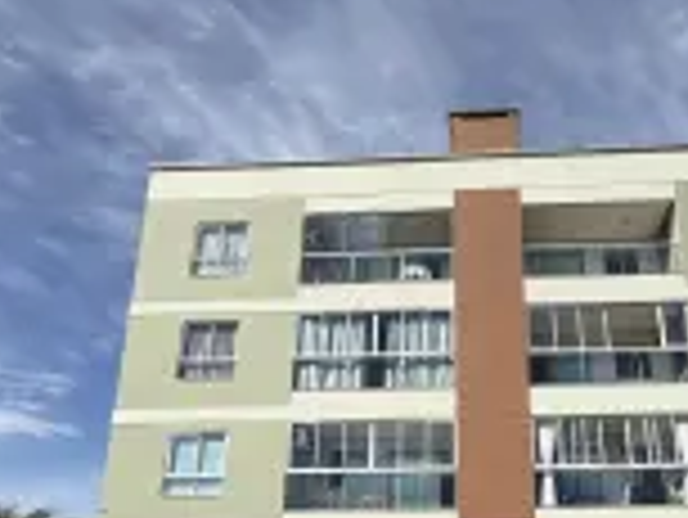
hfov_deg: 55.9
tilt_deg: +16.9
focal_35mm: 32
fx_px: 637
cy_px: 421
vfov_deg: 42.1
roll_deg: -0.3
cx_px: 445
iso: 20
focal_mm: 2.22
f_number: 2.2
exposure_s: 1/1189
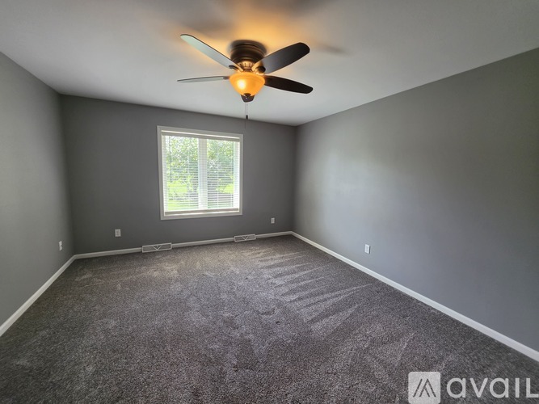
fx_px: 202
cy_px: 202
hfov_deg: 106.2
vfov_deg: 89.9
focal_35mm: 13
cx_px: 270
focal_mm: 2.2
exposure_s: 1/120
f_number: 1.9
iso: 100
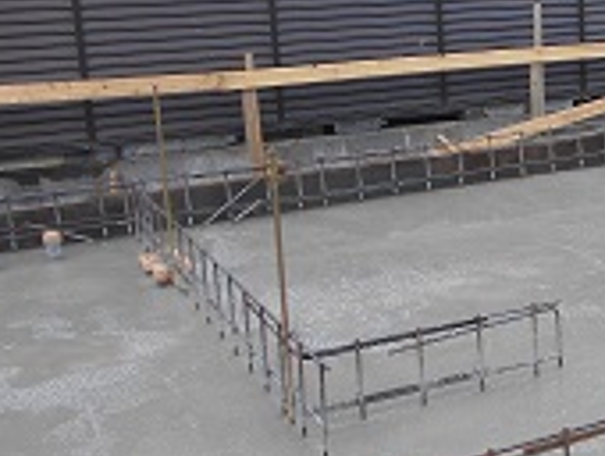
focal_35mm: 61
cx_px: 680
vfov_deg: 24.1
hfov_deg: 28.5
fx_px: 1068
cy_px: 217
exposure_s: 1/80
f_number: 3.2
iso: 80
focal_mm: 4.6
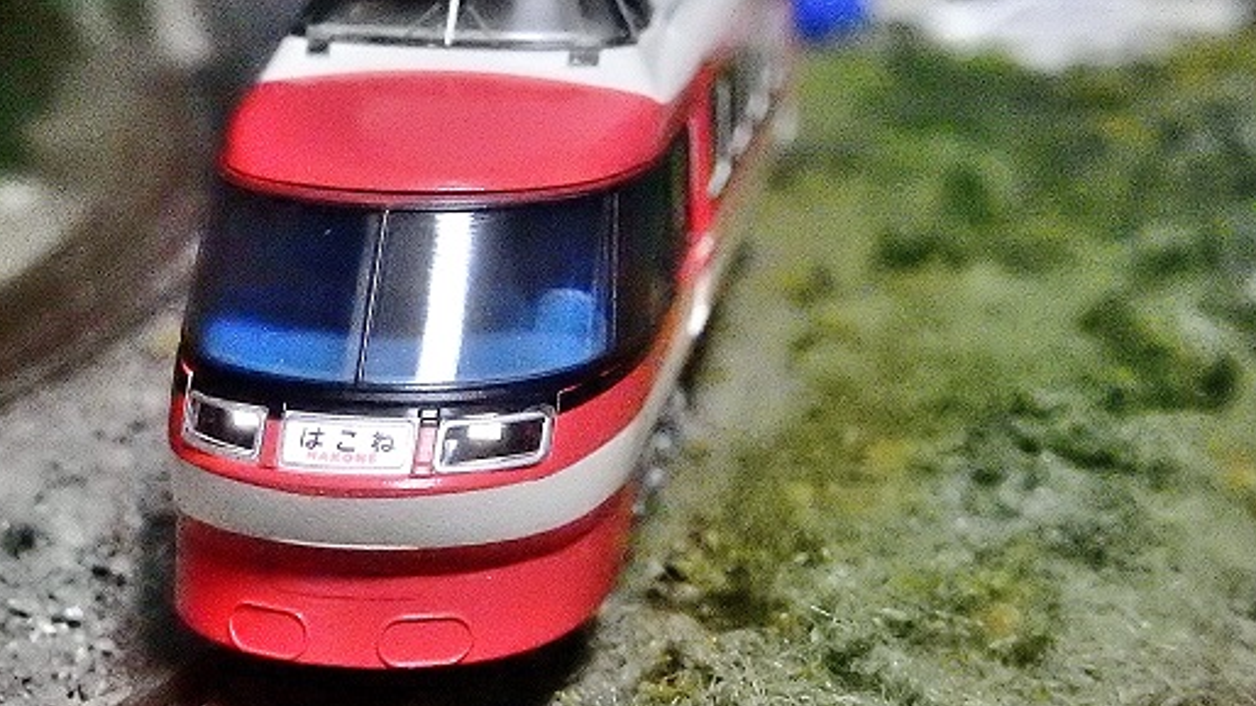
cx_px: 467
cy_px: 309
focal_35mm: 89
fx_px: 2964
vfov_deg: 13.6
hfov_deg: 23.9
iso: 3200
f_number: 4.5
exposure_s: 1/100
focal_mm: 10.7
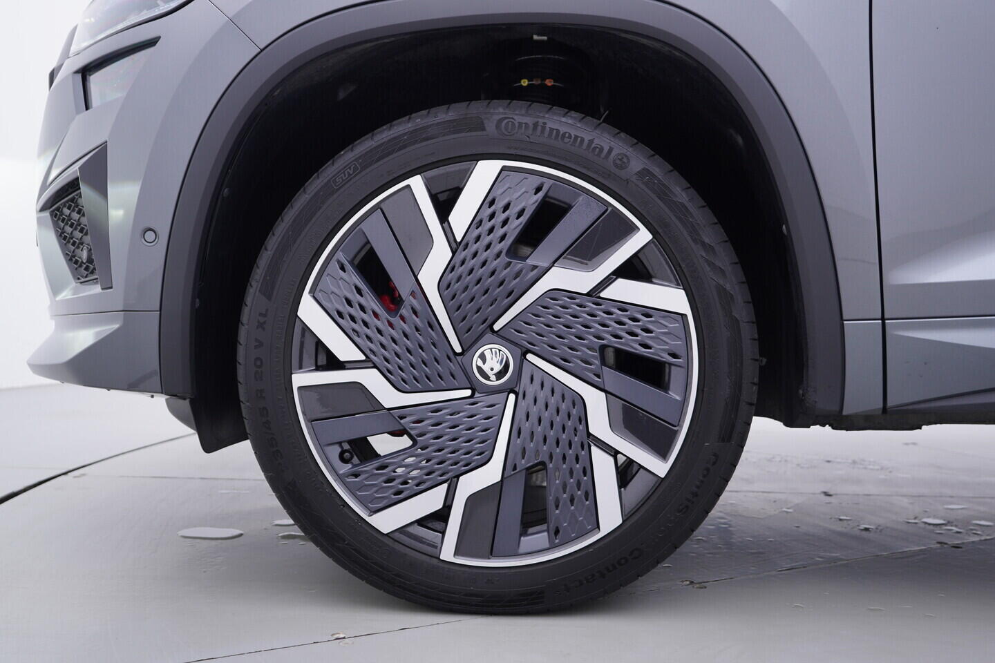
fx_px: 995
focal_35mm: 36
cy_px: 332
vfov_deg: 36.9
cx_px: 498
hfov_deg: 53.1
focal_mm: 24
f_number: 3.5
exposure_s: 1/60
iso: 125
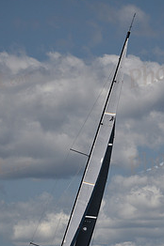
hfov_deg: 3.7
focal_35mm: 366
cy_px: 213
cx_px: 80
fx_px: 2507
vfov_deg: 5.6
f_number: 2.8
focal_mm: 165
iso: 250
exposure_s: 1/6400
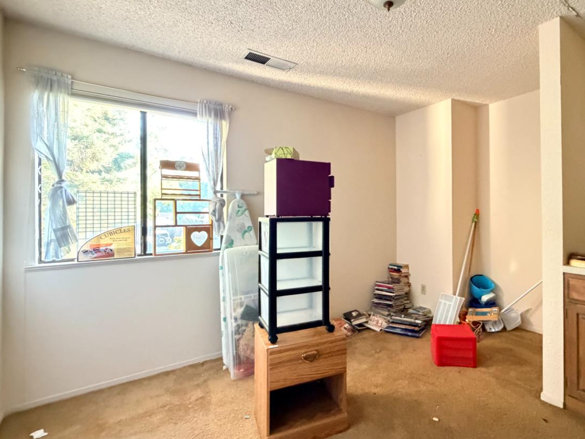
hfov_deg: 83.4
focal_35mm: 19
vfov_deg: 68.6
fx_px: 321
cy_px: 208
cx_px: 357
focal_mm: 2.22
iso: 1600
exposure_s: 1/38
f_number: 2.2
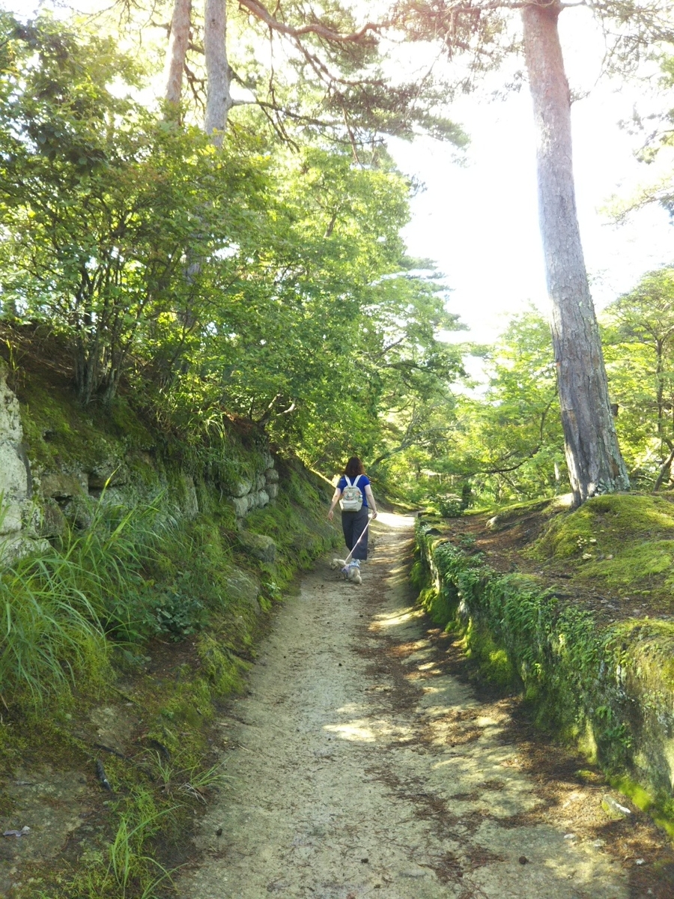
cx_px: 337
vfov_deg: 60.0
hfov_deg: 46.8
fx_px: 779
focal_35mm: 30
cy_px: 450
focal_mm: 4
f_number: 2.2
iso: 80
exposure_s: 1/120
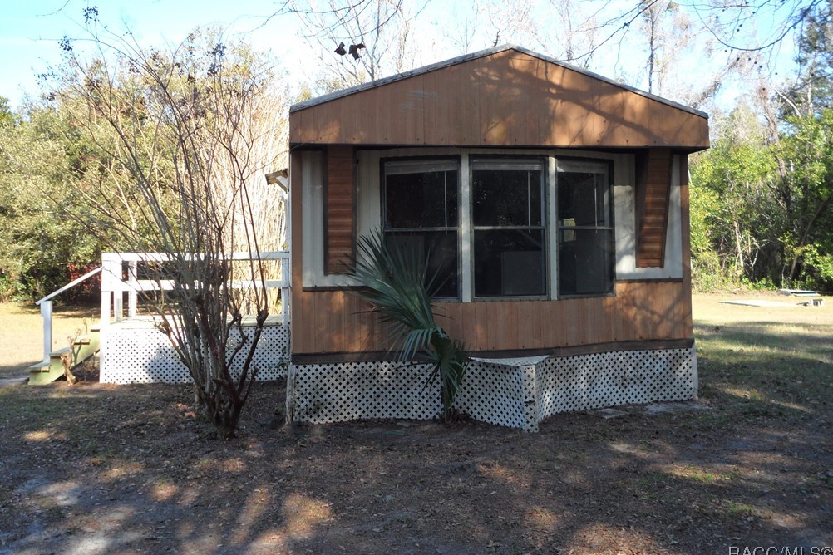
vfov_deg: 38.9
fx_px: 787
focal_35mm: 34
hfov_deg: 55.8
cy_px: 253
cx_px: 412
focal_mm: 5.7
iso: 80
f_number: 3.7
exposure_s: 1/125
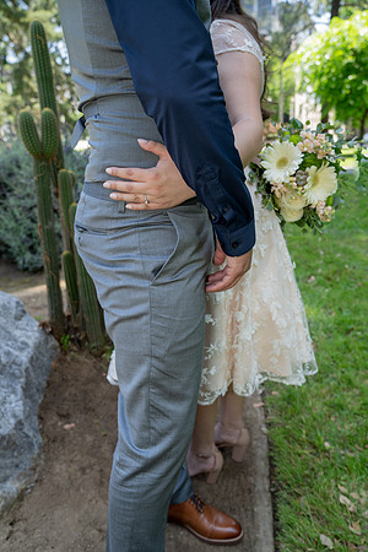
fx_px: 414
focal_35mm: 27
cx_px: 184
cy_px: 276
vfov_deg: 67.4
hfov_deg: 47.9
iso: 250
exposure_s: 1/250
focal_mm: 27
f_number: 4
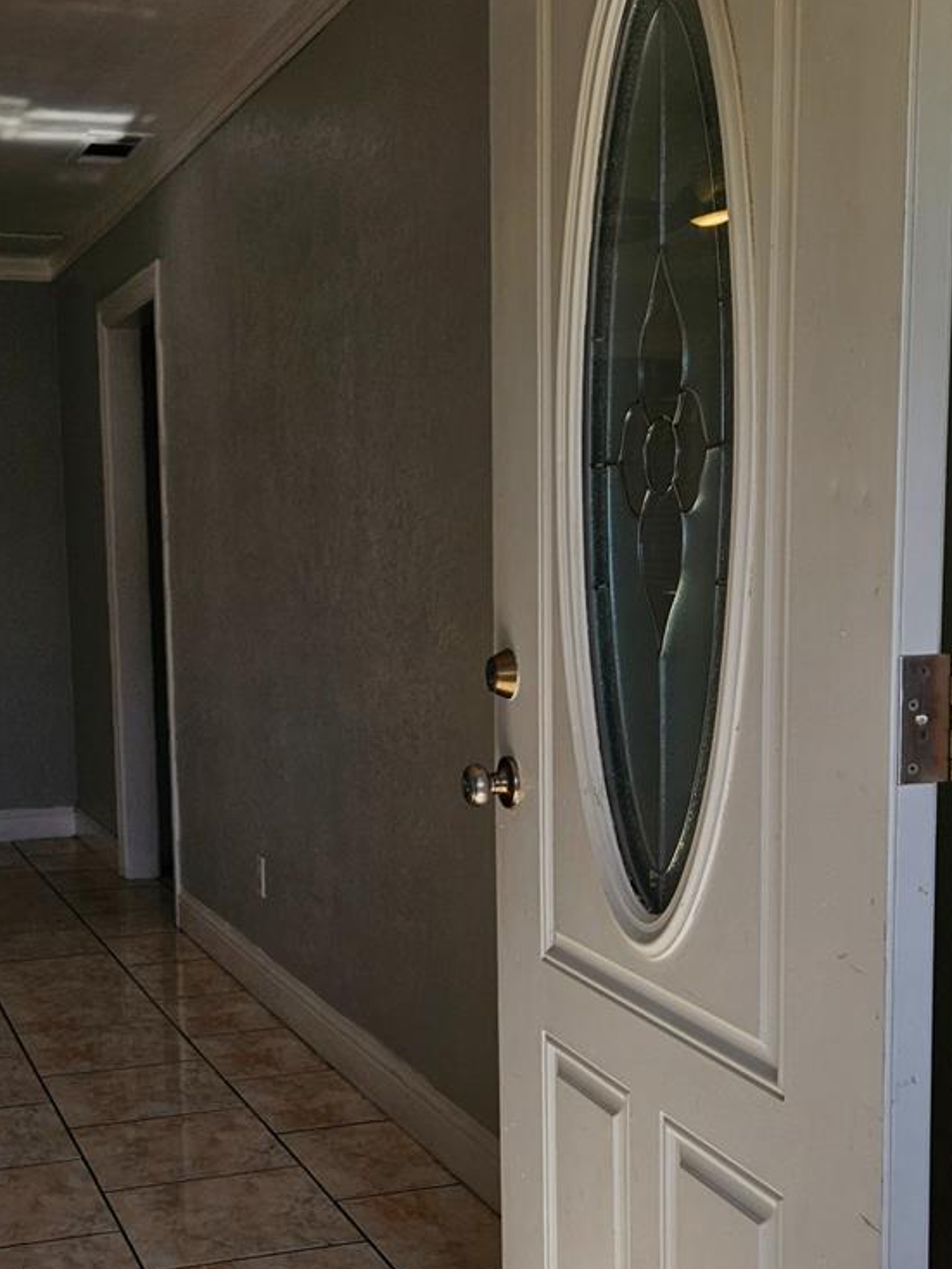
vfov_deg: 40.1
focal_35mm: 47
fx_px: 1722
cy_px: 792
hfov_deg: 30.7
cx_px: 346
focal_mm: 5.4
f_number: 1.8
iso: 25
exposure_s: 1/1176
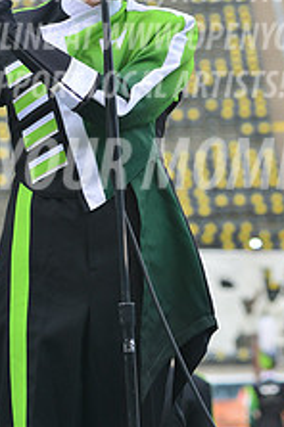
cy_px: 33
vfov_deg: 7.6
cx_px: 124
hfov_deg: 5.0
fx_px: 3228
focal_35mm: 272
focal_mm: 135
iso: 200
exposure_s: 1/500
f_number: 5.6
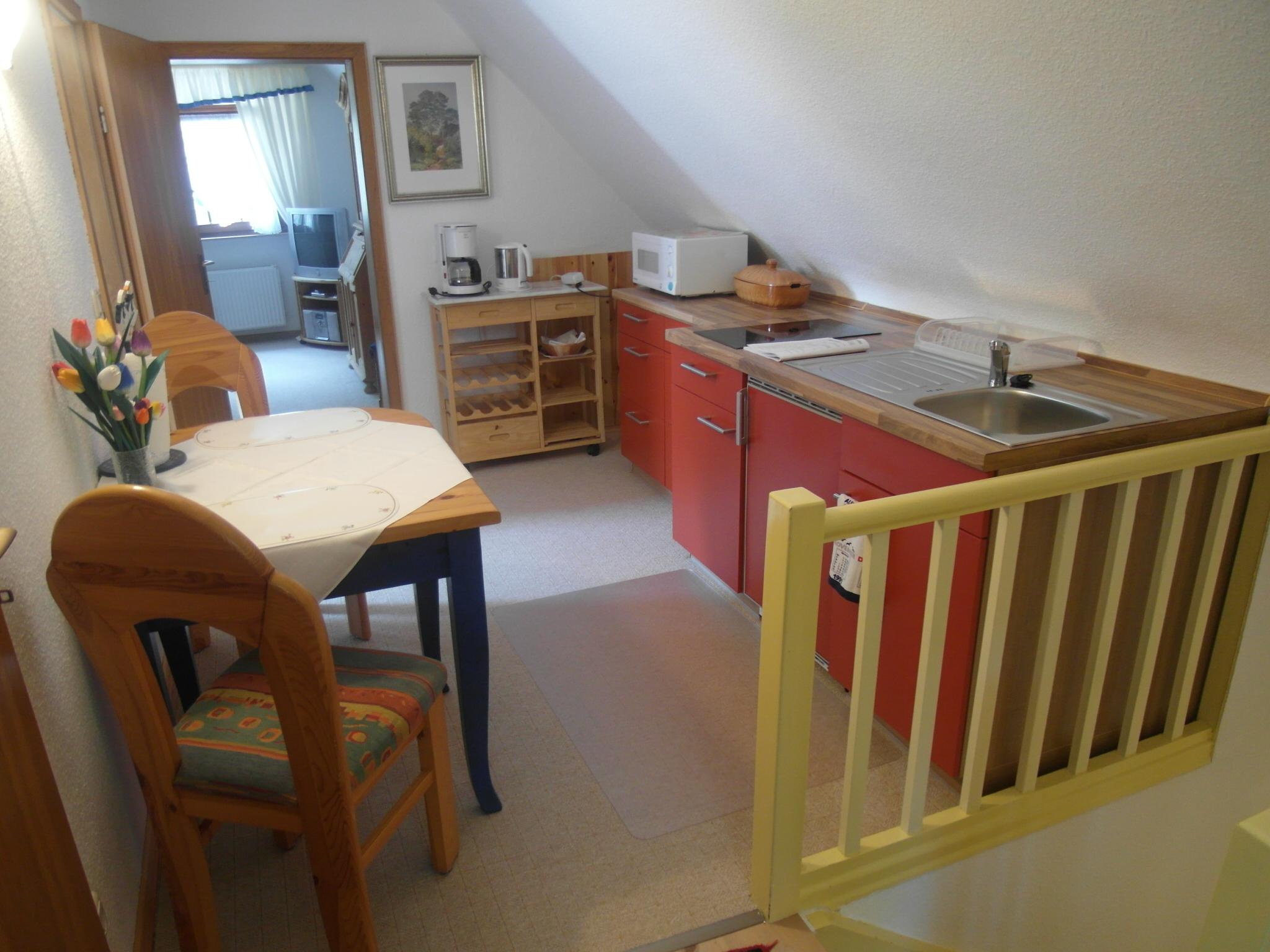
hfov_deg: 71.6
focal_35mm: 24
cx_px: 635
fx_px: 881
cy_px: 476
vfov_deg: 56.8
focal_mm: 5.2
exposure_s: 1/30
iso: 200
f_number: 1.8
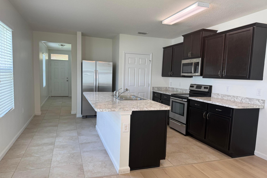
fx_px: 185
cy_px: 95
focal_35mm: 25
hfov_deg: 71.5
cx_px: 134
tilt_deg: -6.5
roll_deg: -2.6
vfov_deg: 51.2
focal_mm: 6.76
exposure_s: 1/120
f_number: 1.78
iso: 100
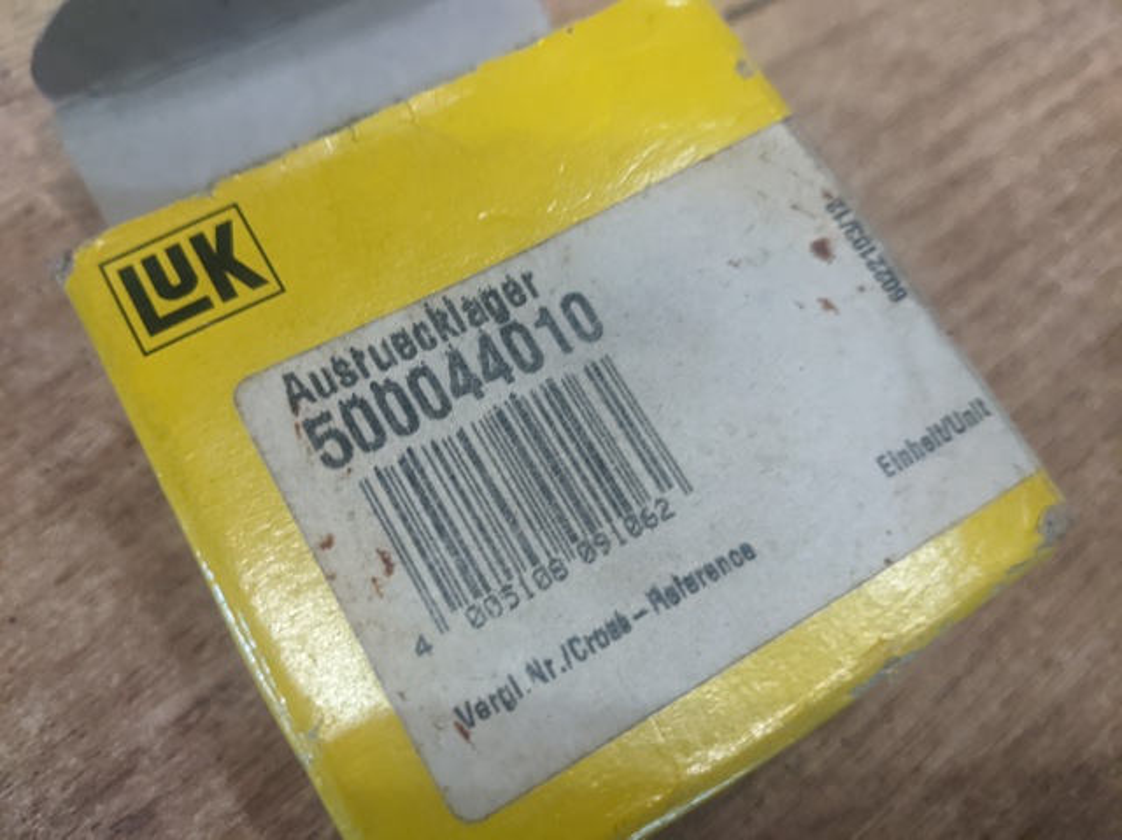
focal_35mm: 27
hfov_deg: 65.4
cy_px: 420
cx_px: 561
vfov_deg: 51.3
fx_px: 874
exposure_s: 1/49.9
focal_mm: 4.44
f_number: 1.8
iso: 591
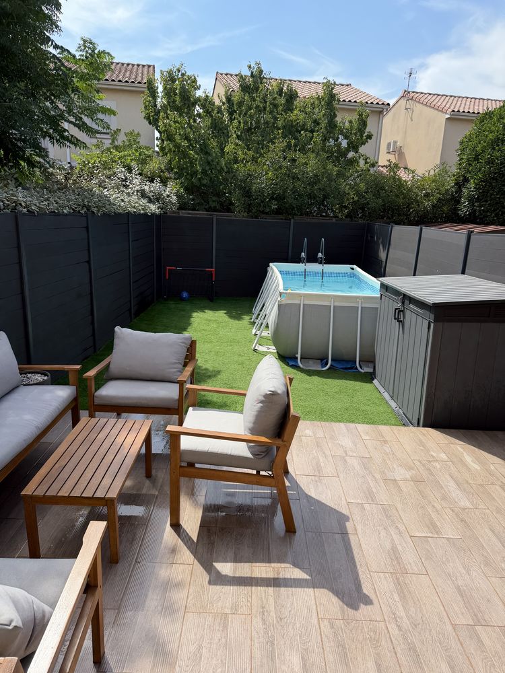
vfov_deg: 71.6
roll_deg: -3.0
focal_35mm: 24
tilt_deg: -15.8
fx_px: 467
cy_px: 336
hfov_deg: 56.8
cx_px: 252
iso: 80
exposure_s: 1/3145
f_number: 1.78
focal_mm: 6.76
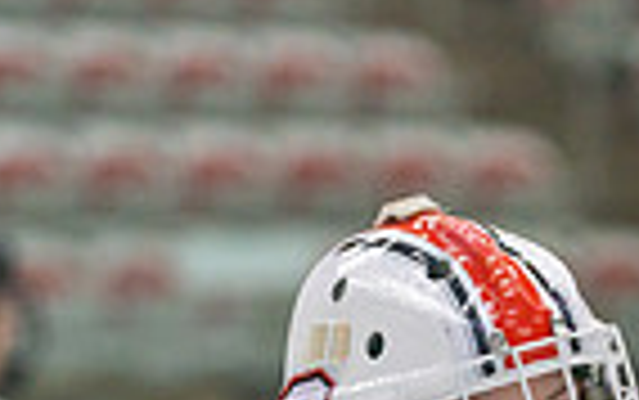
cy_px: 825
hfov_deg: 4.7
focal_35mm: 444
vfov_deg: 2.9
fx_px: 7738
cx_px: 585
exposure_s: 1/1250
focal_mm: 107
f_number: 2.8
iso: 3200
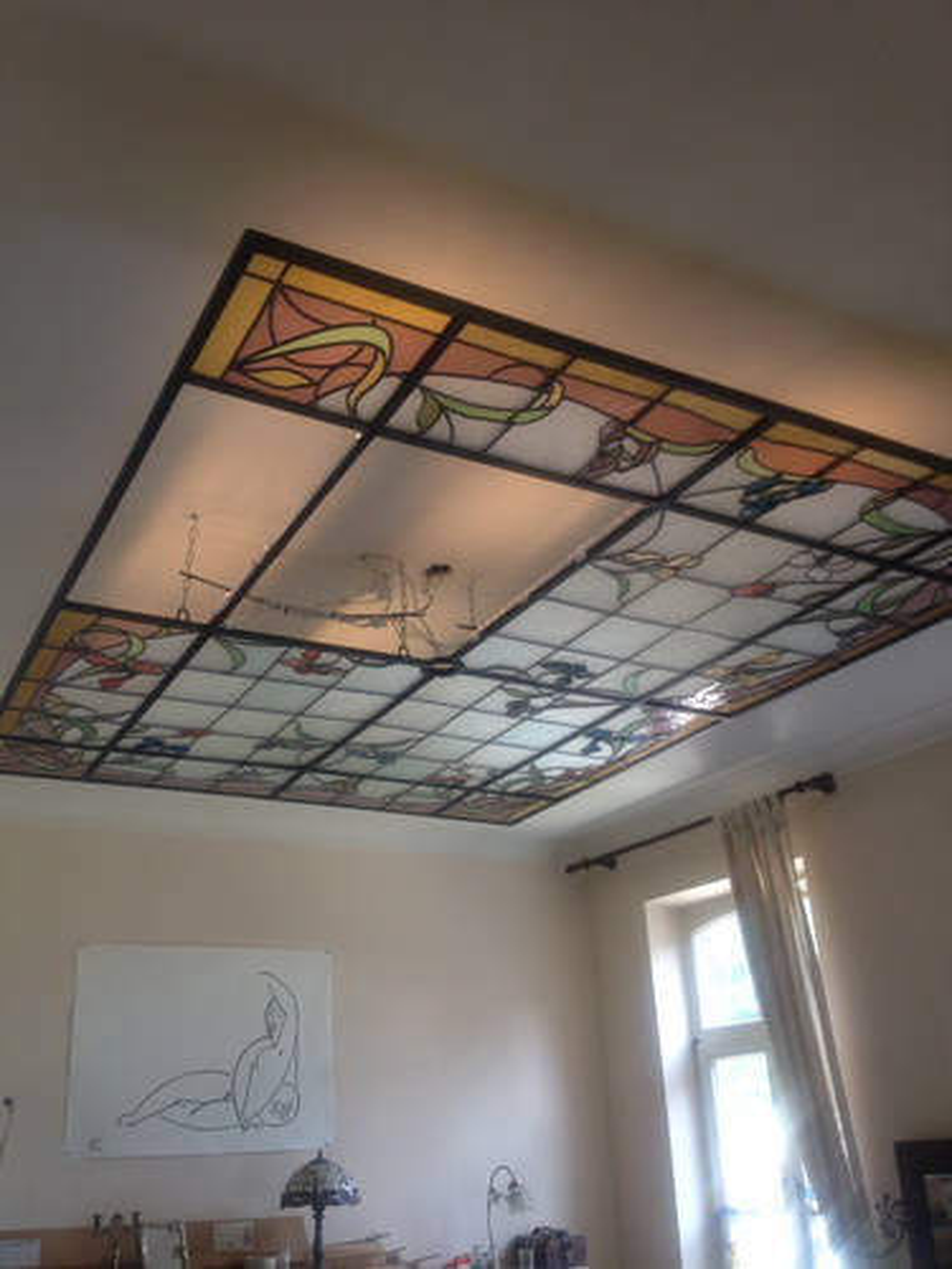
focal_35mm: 35
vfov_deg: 52.6
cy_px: 634
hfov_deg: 40.7
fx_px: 1283
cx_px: 476
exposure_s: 1/40
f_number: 2.4
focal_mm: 4.28
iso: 50
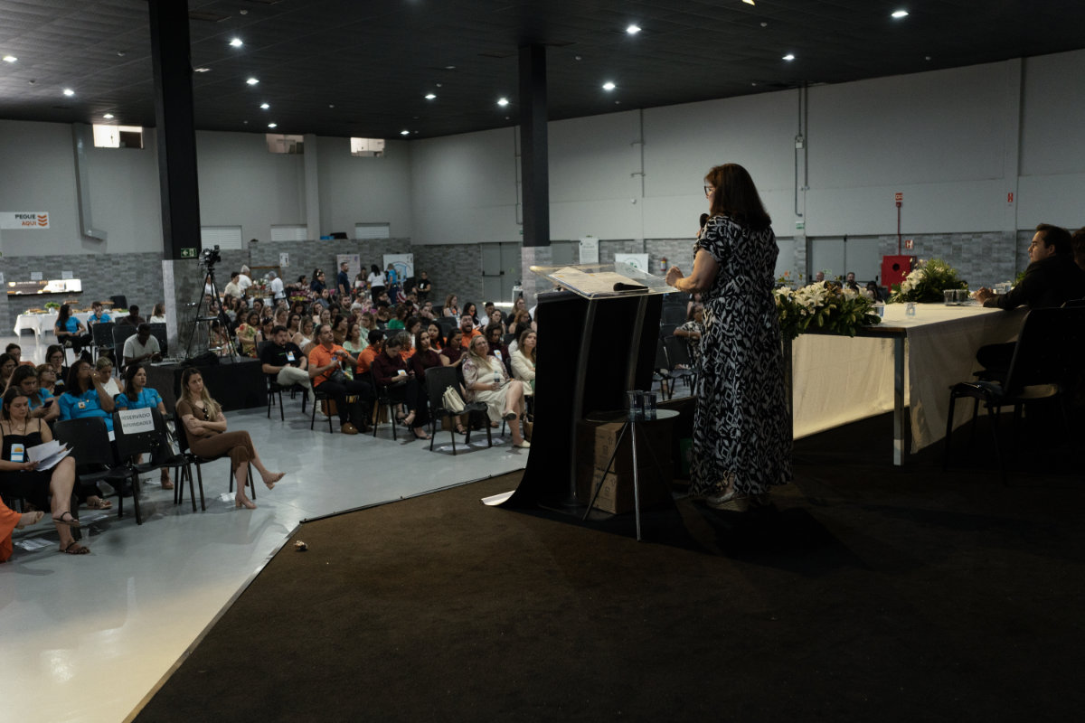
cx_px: 542
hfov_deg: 54.4
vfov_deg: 37.9
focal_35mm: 35
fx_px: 1055
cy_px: 362
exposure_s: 1/100
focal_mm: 35
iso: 3200
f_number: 4
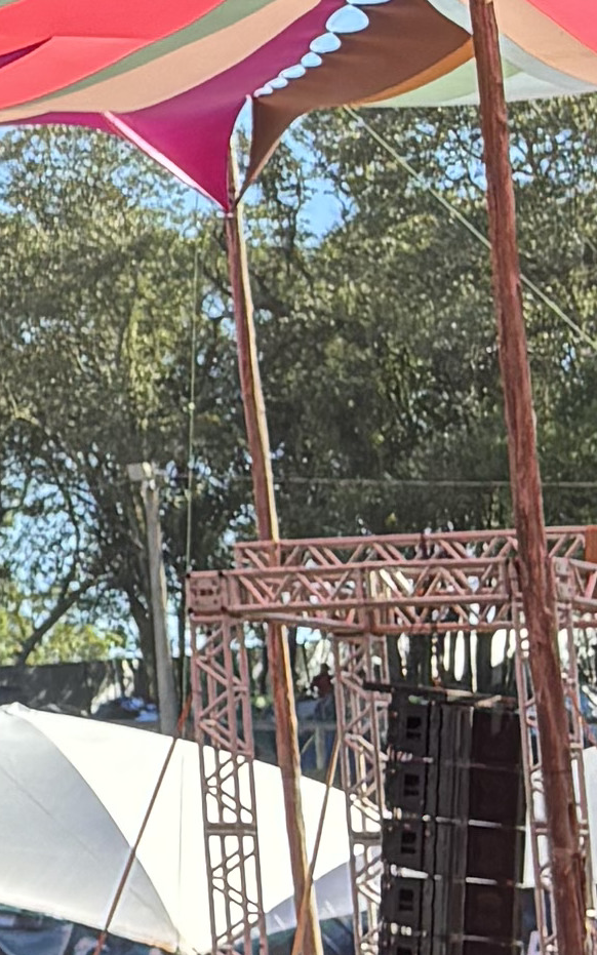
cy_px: -156
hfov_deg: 6.8
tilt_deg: +13.6
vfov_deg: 12.1
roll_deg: -4.1
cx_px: -1407
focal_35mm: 169
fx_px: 4399
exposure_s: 1/943
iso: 50
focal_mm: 5.96
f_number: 1.6
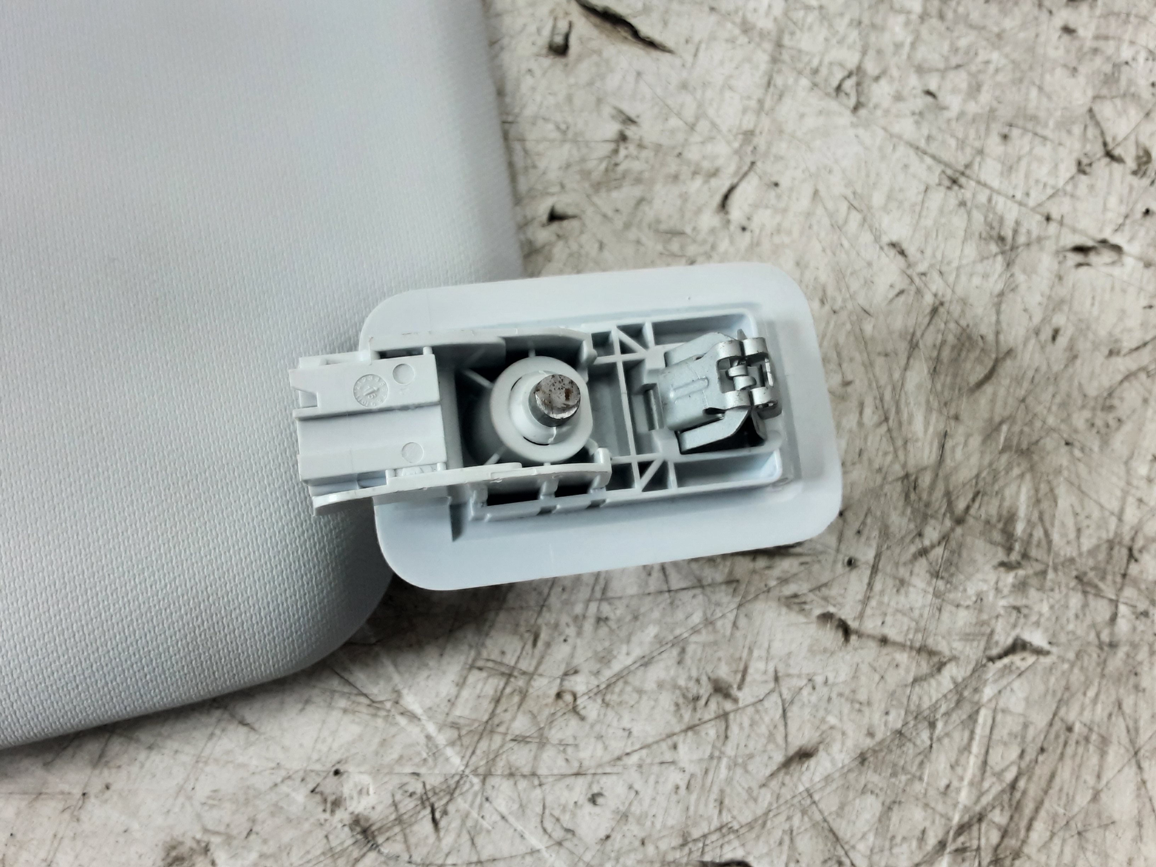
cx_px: 578
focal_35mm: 27
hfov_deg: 65.3
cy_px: 434
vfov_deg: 51.4
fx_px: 902
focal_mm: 2.91
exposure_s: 1/50
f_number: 1.9
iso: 100
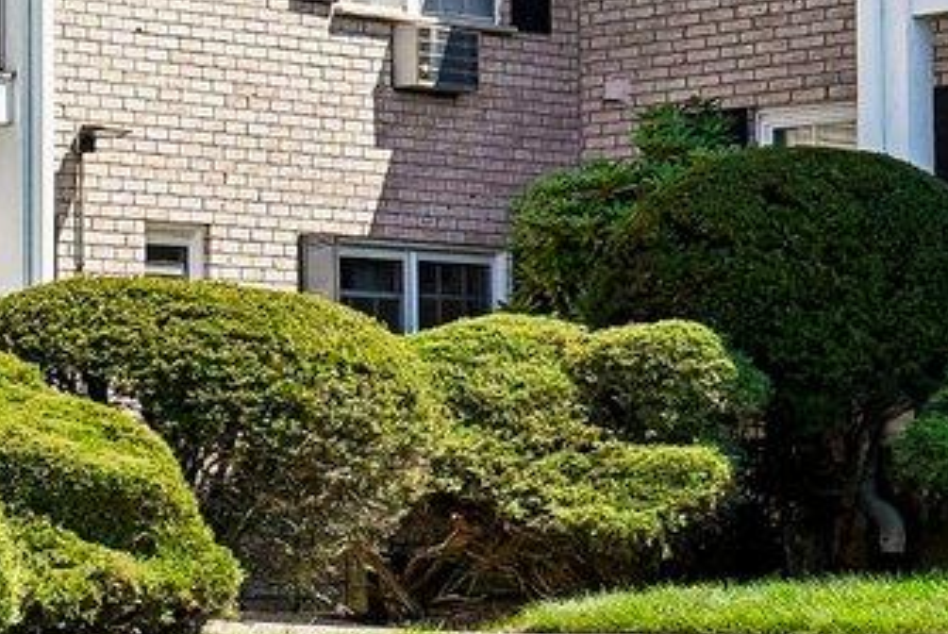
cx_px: -1438
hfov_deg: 12.8
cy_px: 466
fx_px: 3057
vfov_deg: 11.8
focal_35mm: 116
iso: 100
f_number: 8
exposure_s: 1/160
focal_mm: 19
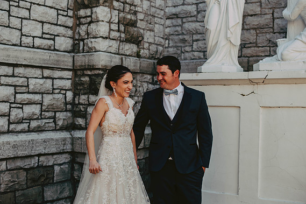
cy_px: 102
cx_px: 152
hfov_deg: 38.9
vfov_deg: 26.5
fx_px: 433
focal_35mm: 51
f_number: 2.8
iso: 200
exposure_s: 1/400
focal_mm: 50
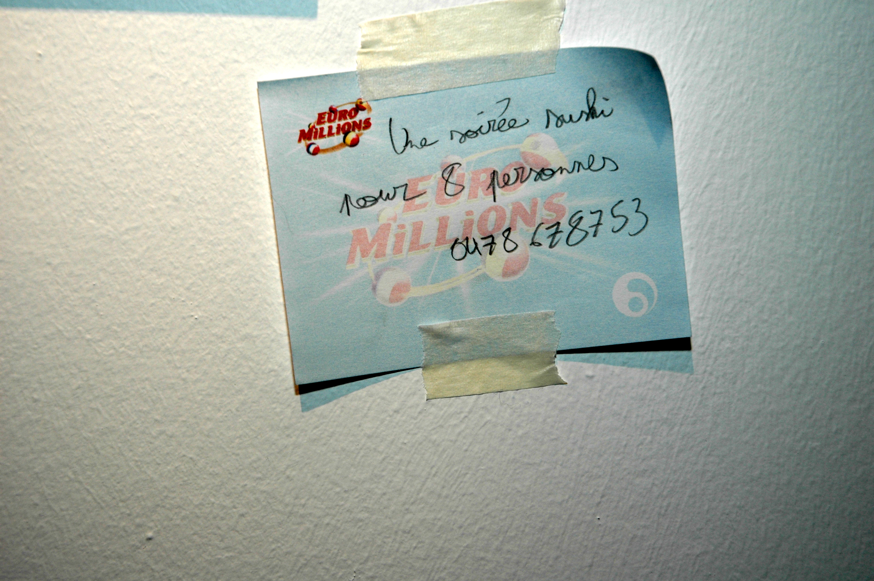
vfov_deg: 19.7
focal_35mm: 69
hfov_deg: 29.3
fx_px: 1673
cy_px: 290
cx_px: 437
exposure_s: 1/125
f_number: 5.6
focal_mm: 46
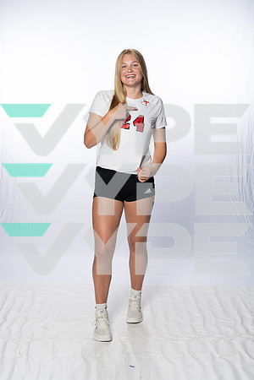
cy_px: 190
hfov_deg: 26.0
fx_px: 550
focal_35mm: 52
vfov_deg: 38.2
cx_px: 127
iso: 640
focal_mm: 52
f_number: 8
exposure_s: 1/250
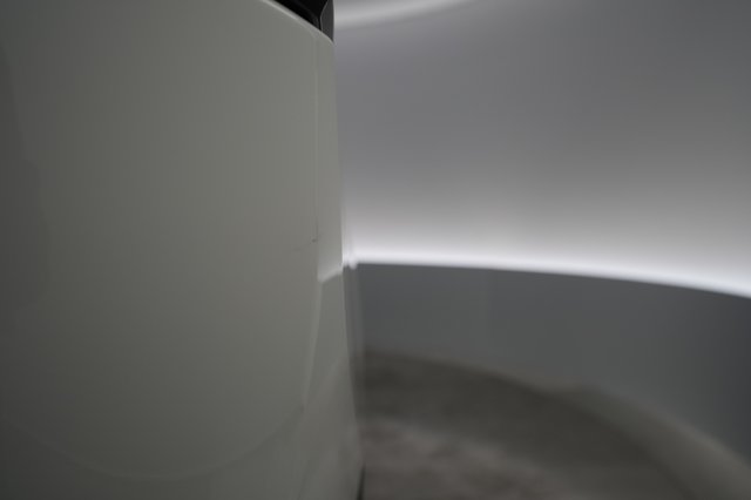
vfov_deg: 46.4
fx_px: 584
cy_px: 250
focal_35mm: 28
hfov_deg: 65.5
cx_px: 376
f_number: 4.5
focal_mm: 28
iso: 320
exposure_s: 1/100
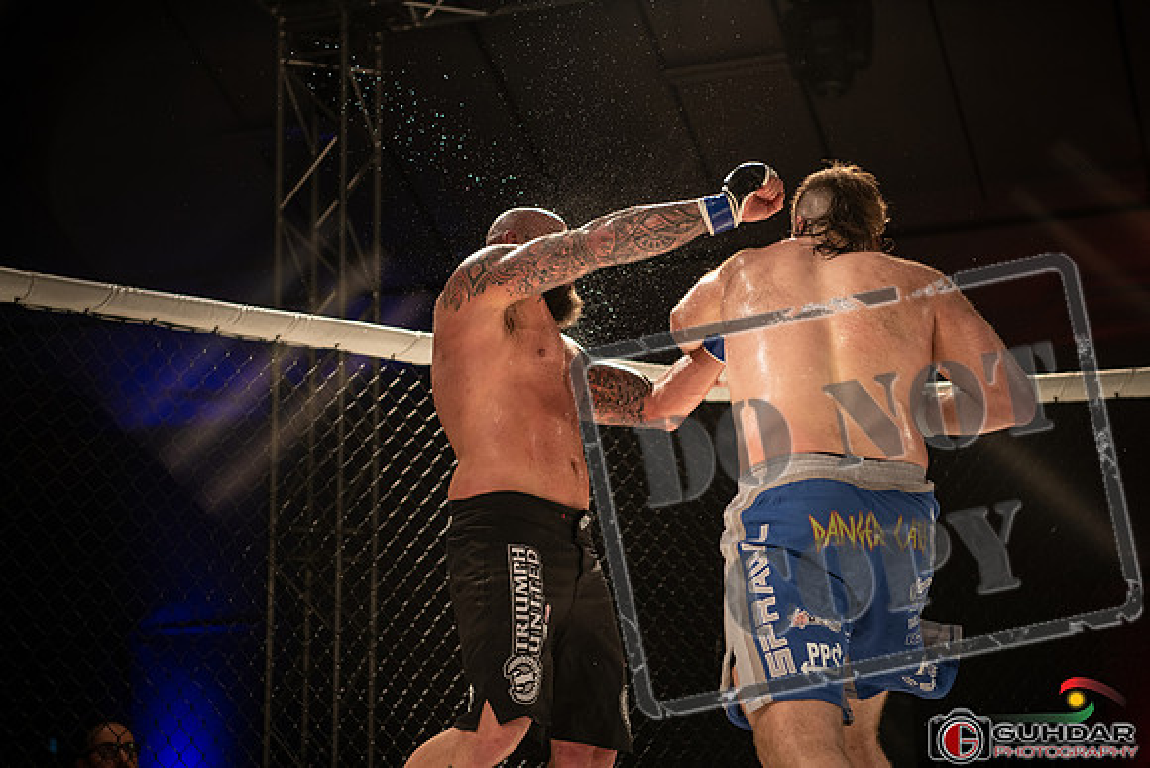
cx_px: 575
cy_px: 384
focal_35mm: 70
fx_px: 2237
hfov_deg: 28.8
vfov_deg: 19.5
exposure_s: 1/1000
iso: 900
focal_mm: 70
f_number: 2.8
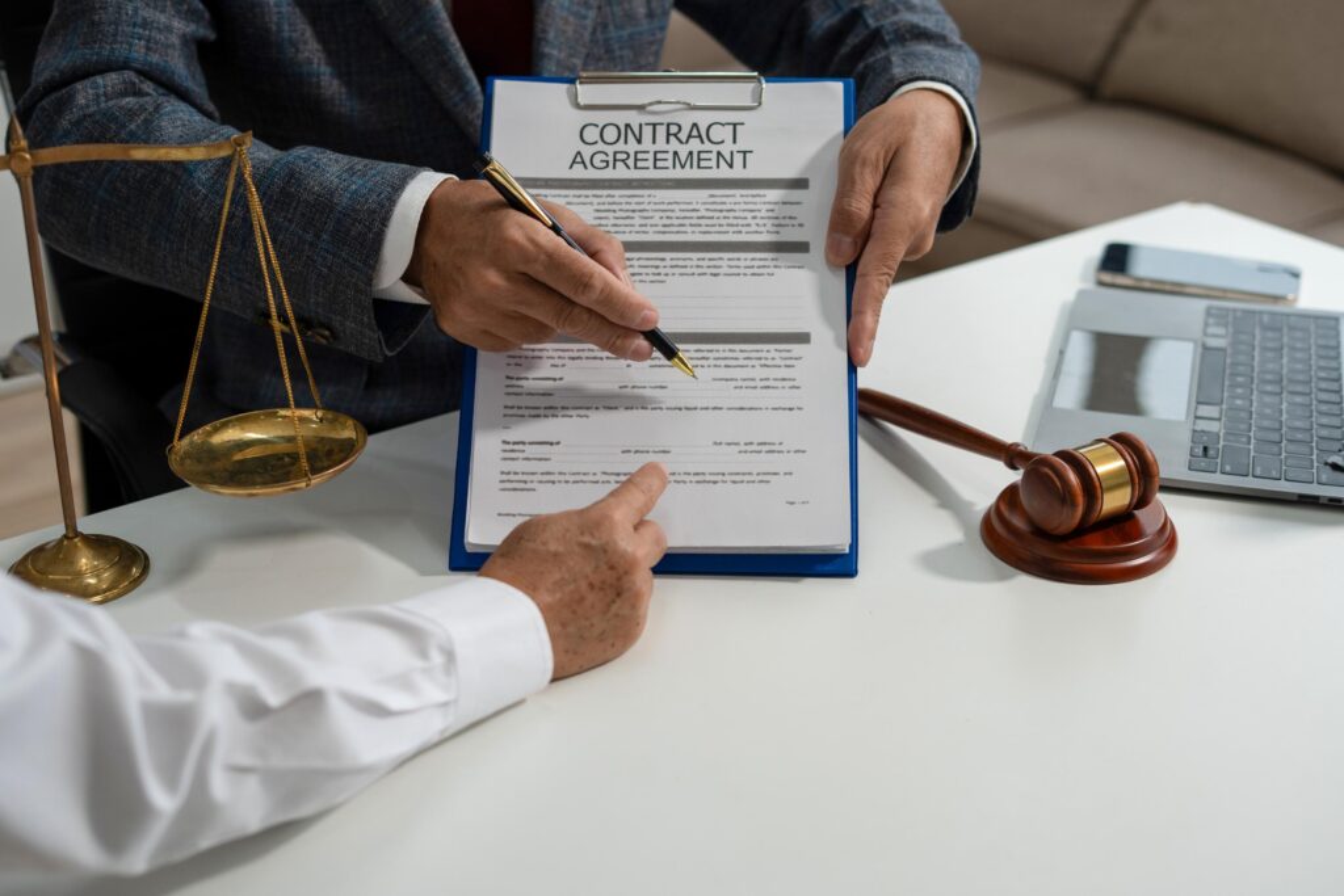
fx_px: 1867
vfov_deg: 27.0
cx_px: 672
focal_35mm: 50
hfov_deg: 39.6
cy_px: 448
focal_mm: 50
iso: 500
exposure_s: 1/400
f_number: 3.2
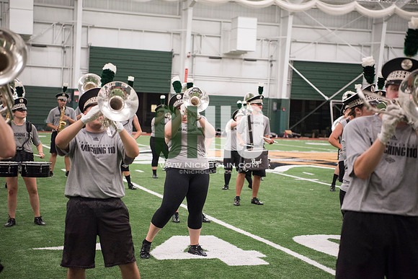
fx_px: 813
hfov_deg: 28.8
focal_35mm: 70
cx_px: 209
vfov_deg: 19.5
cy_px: 140
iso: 3200
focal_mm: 70
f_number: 3.2
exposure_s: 1/200
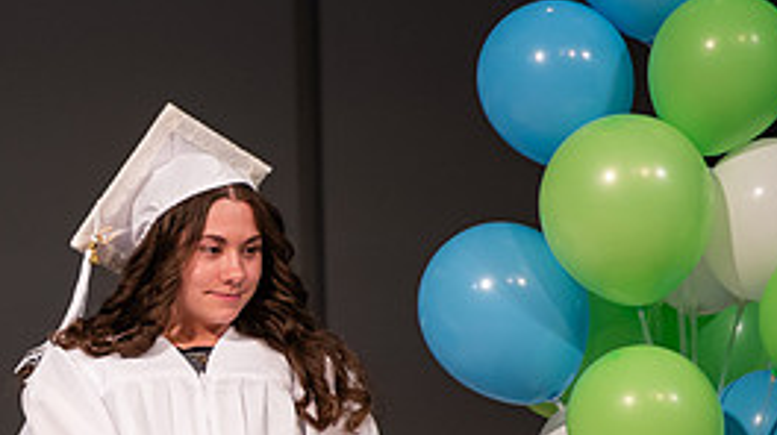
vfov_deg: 2.6
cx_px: 0
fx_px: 9490
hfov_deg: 4.7
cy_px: 378
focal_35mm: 461
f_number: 2.8
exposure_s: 1/250
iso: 800
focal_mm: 200
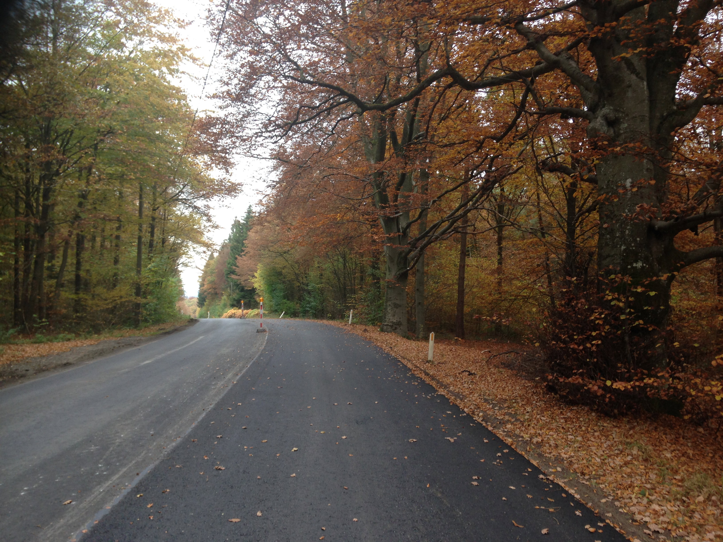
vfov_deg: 42.9
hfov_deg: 55.4
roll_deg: -1.0
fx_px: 689
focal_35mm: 33
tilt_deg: +0.7
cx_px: 362
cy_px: 271
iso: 50
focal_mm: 4.12
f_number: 2.4
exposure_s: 1/60
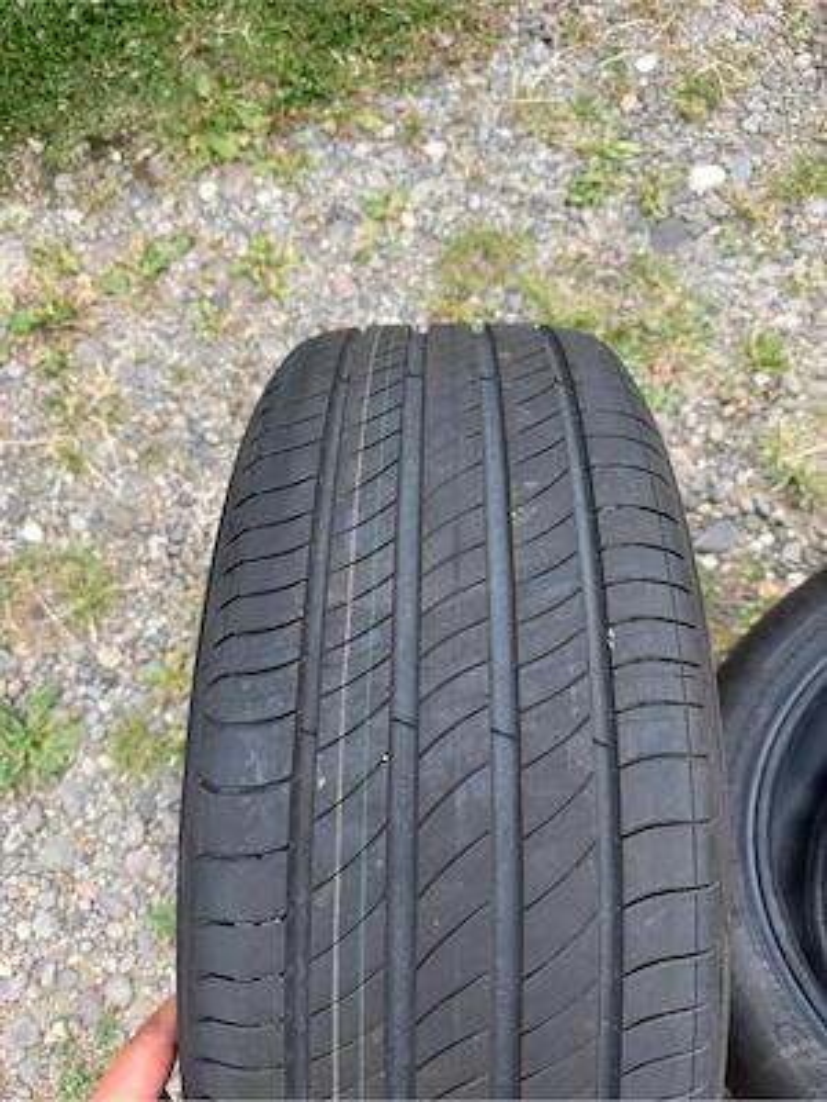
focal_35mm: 24
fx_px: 765
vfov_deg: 71.6
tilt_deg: -72.1
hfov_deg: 56.8
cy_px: 551
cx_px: 414
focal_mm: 6.76
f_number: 1.78
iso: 80
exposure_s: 1/488
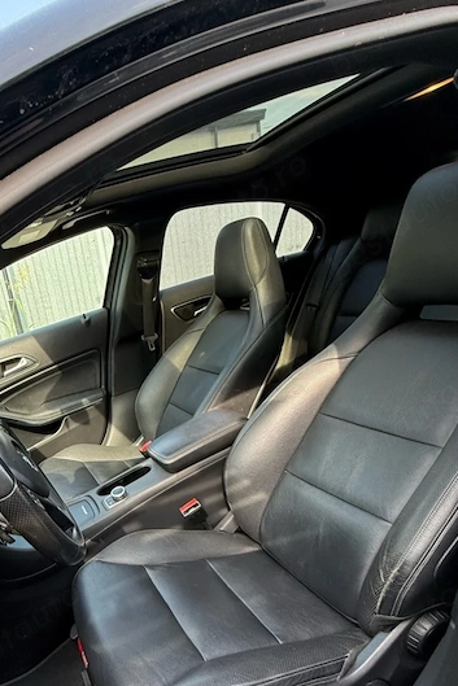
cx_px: 97
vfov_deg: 76.3
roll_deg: +12.0
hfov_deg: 53.7
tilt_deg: -22.9
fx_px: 420
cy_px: 453
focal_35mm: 22
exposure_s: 1/99
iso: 100
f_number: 2.2
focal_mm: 2.22
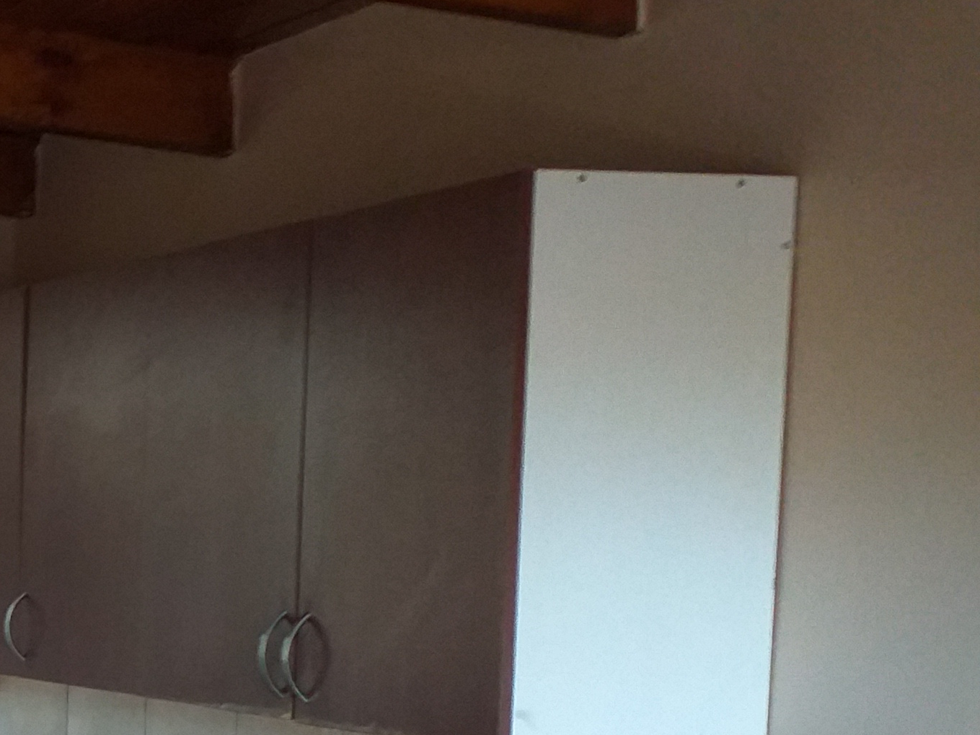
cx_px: -485
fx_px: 2236
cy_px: 791
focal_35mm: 79
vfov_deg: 18.0
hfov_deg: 21.0
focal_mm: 3.6
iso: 160
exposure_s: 1/33
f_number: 1.9
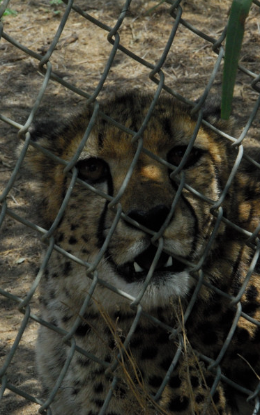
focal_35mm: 231
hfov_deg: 5.7
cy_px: 208
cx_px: 127
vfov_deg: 9.1
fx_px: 2616
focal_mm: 150
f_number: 36
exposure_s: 1/90
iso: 1600
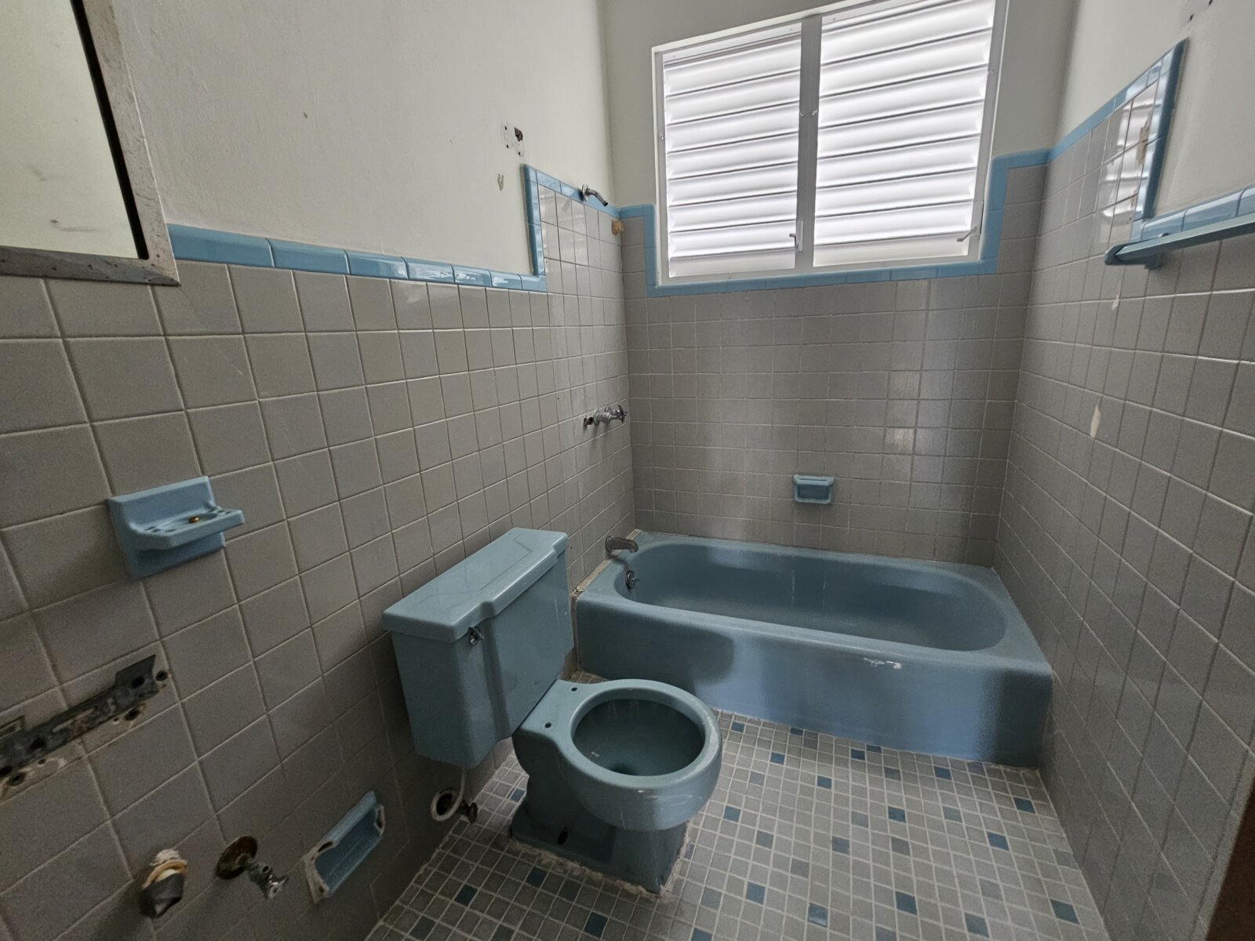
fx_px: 471
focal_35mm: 13
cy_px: 470
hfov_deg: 106.2
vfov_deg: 89.9
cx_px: 628
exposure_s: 1/40
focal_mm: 2.2
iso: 320
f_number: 2.2
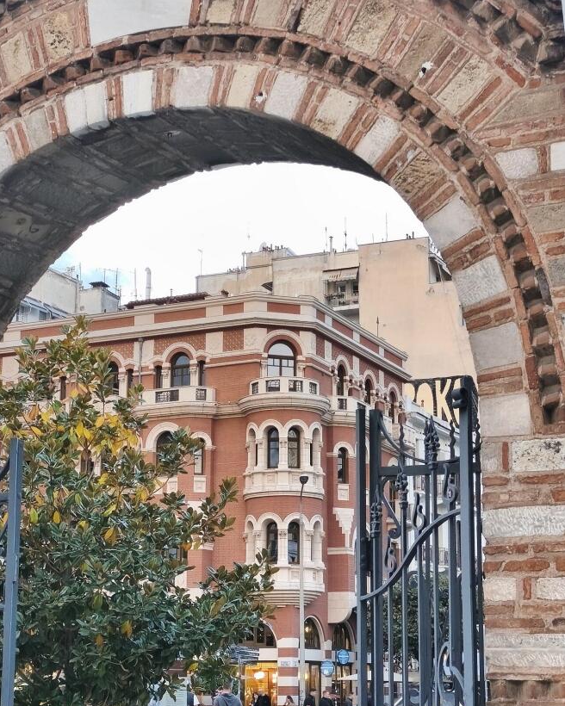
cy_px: 337
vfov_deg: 28.3
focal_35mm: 67
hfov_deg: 22.8
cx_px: 282
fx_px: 1400
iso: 320
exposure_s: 1/50
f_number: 1.65
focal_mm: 6.14
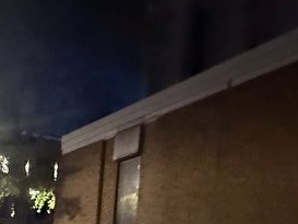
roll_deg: -1.3
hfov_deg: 30.7
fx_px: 353
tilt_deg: -4.0
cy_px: 321
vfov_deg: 26.9
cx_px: -124
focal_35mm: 41
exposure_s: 1/30
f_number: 2.2
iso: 1250
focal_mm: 2.22
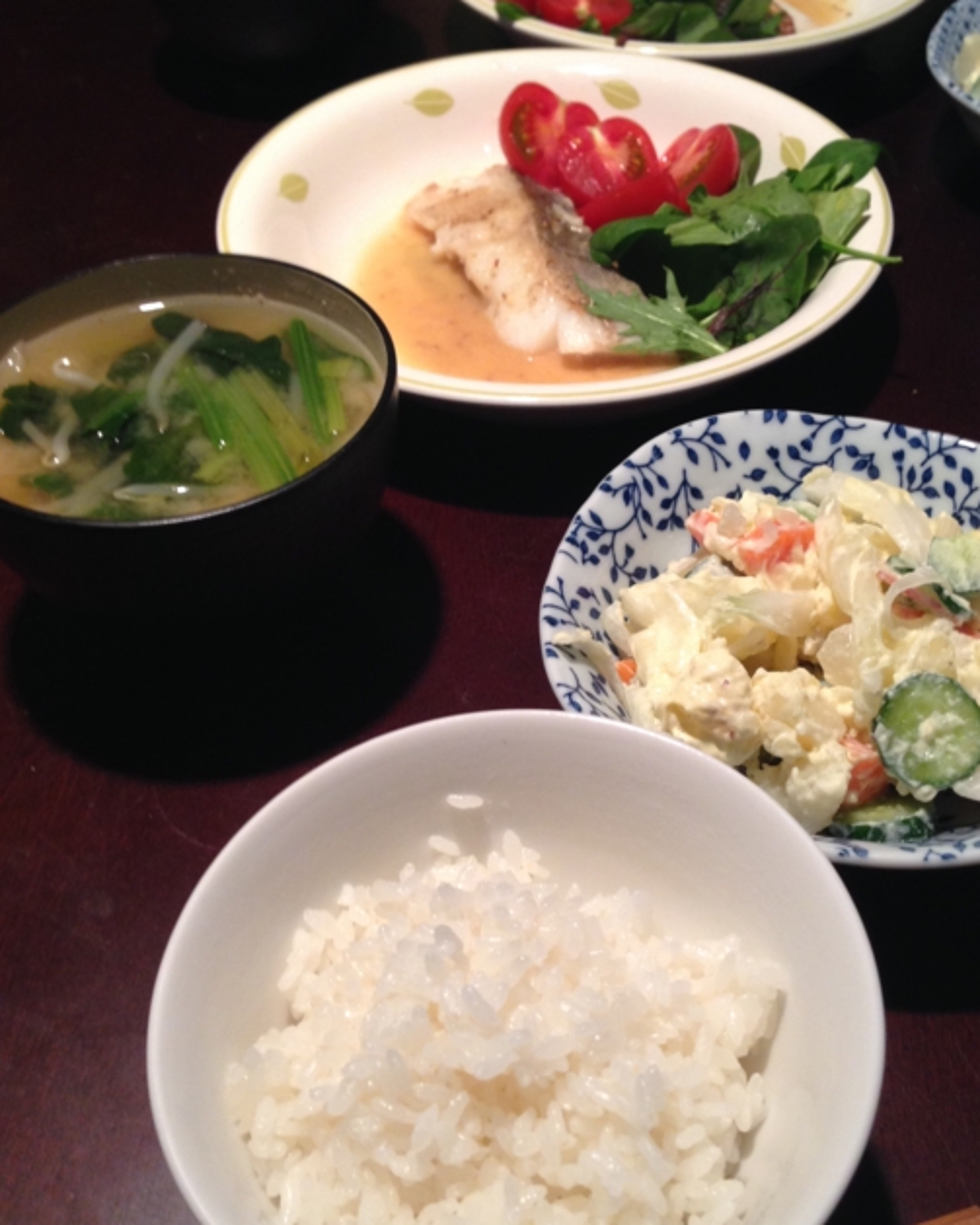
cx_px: 583
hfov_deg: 36.4
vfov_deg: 44.8
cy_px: 604
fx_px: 1487
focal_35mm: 41
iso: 125
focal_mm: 4.12
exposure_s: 1/20
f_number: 2.4
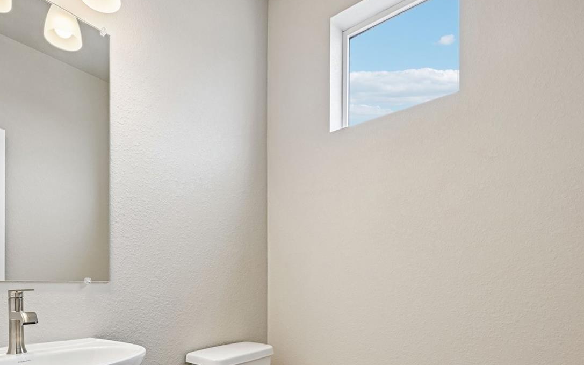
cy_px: 279
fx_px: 334
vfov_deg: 54.3
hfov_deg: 82.0
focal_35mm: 21
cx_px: 262
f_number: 11
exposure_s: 1/13
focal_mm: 14
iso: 400
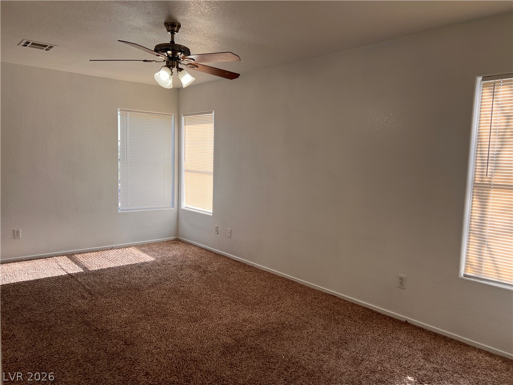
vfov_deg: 53.1
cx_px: 256
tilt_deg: -5.5
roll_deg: -1.9
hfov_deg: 67.3
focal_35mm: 26
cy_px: 192
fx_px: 385
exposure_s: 1/346
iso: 50
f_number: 1.5
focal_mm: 5.7
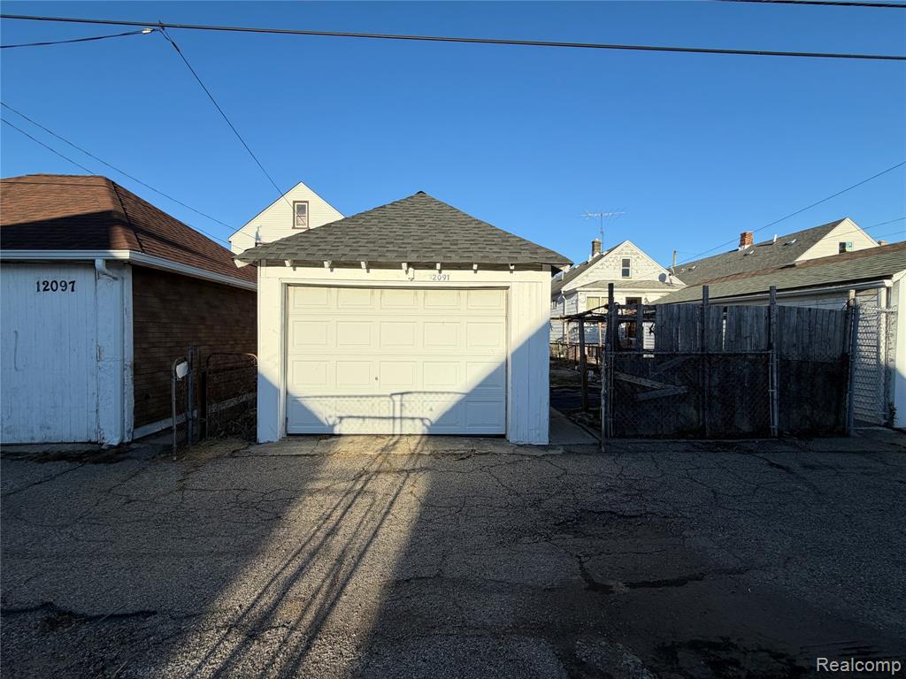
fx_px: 366
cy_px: 340
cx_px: 453
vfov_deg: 85.7
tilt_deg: -1.4
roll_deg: +0.1
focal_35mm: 14
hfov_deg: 102.1
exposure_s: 1/770
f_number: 2.2
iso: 20
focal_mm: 2.22
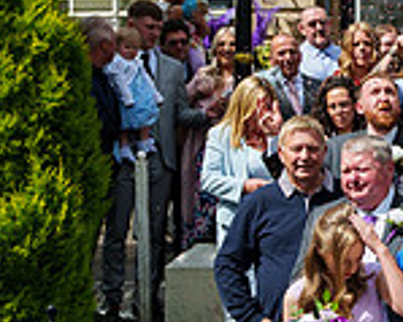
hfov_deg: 14.9
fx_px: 1359
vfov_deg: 13.5
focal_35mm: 114
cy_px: 197
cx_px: 700
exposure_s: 1/3200
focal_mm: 28
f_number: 3.5
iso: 200
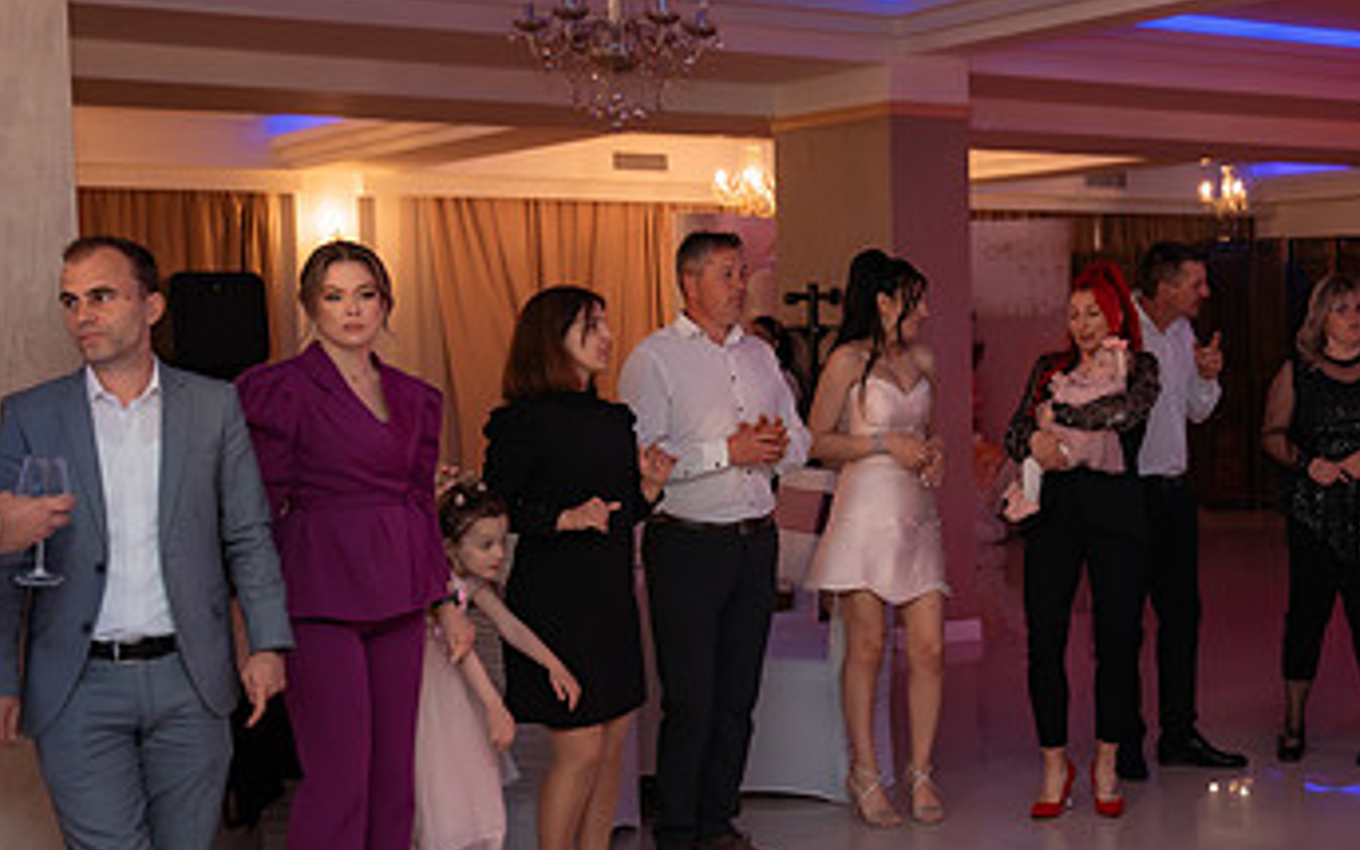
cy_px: 476
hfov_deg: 34.0
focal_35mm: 59
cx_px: 977
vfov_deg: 22.0
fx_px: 2187
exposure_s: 1/200
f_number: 2.8
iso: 1600
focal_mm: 30
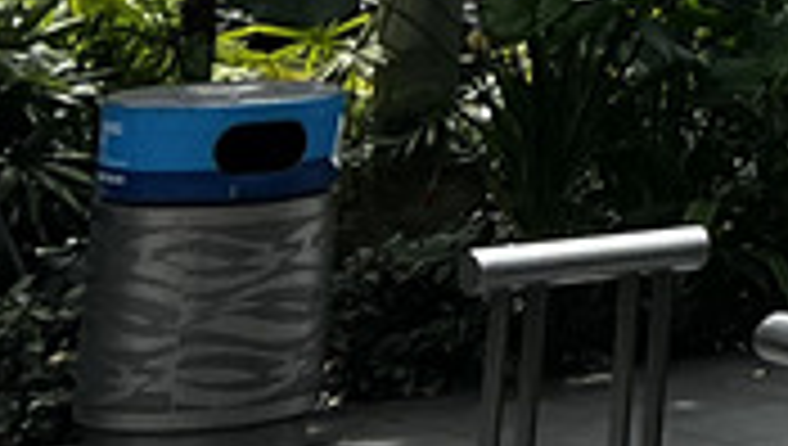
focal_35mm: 194
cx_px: 2031
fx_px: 4059
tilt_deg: +9.7
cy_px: -1108
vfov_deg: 5.7
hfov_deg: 9.6
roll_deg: -0.5
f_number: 1.5
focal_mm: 5.7
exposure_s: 1/1972
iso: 50
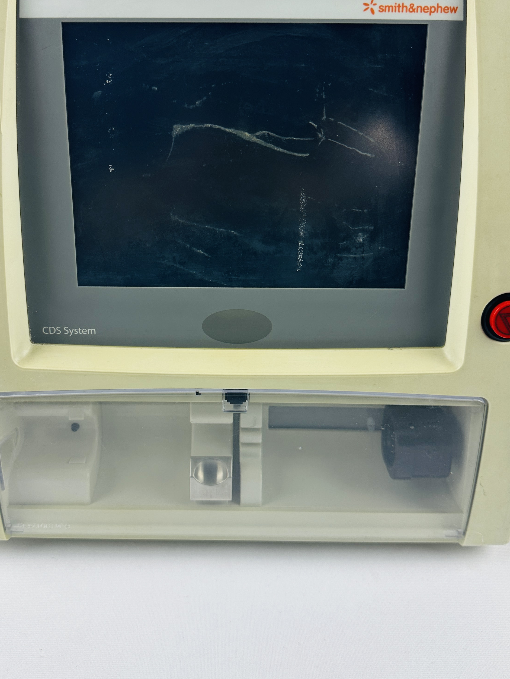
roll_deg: -1.3
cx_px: 230
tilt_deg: -32.8
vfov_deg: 55.2
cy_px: 298
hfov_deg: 42.9
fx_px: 648
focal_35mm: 33
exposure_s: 1/120
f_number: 1.78
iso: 100
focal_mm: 6.86
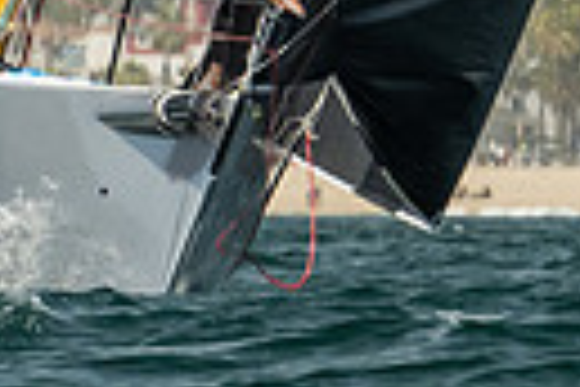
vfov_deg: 0.7
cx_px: 199
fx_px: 30754
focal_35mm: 1909
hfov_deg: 1.1
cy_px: -290
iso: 320
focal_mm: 200
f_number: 6.3
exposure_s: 1/640
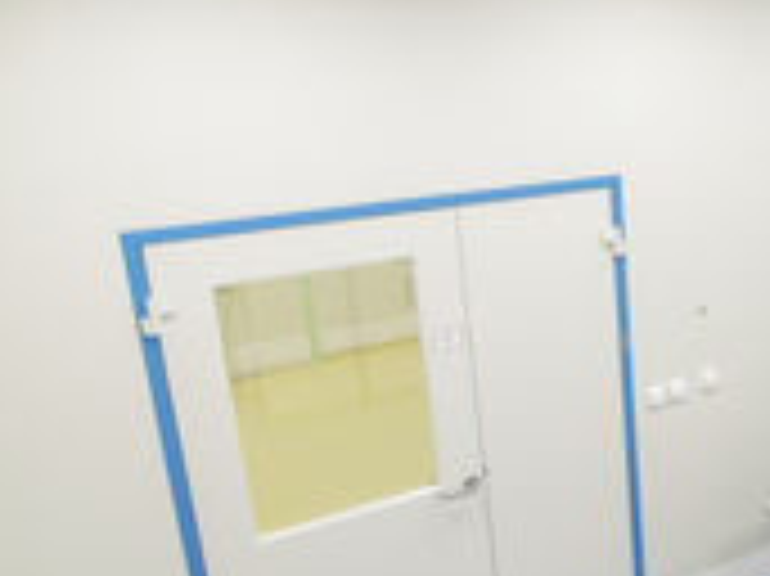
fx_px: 1000
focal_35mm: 45
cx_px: 896
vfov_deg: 32.1
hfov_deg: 34.7
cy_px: 299
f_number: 6.3
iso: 280
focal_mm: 16
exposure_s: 1/40
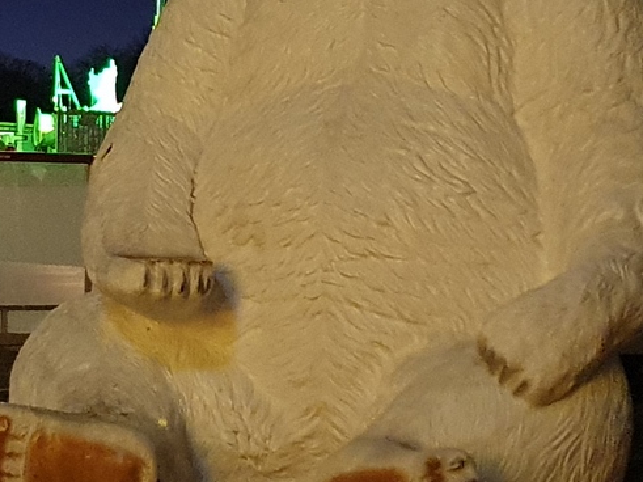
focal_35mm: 53
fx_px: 984
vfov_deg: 27.0
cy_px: 101
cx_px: 101
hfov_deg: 34.7
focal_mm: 4.32
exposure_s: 1/20
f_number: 1.5
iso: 500
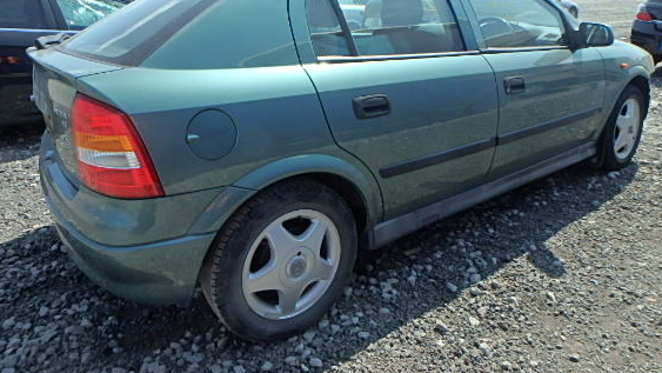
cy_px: 118
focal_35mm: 26
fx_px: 457
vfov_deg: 43.6
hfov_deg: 71.9
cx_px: 333
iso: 125
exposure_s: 1/400
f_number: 6
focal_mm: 3.7
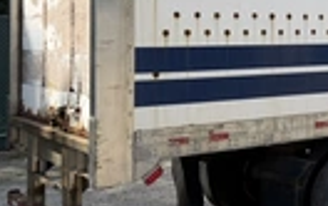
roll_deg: +1.1
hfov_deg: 23.6
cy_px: 17
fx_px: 689
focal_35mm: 77
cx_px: 425
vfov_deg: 16.8
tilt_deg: +2.2
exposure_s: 1/3584
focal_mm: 6.76
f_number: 1.78
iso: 80
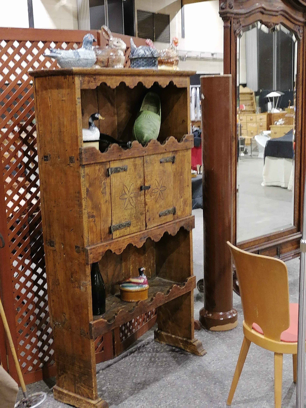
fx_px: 554
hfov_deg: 30.9
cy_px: 204
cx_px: 153
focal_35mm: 47
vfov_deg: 40.4
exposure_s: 1/25
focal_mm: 5.4
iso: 400
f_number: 1.8
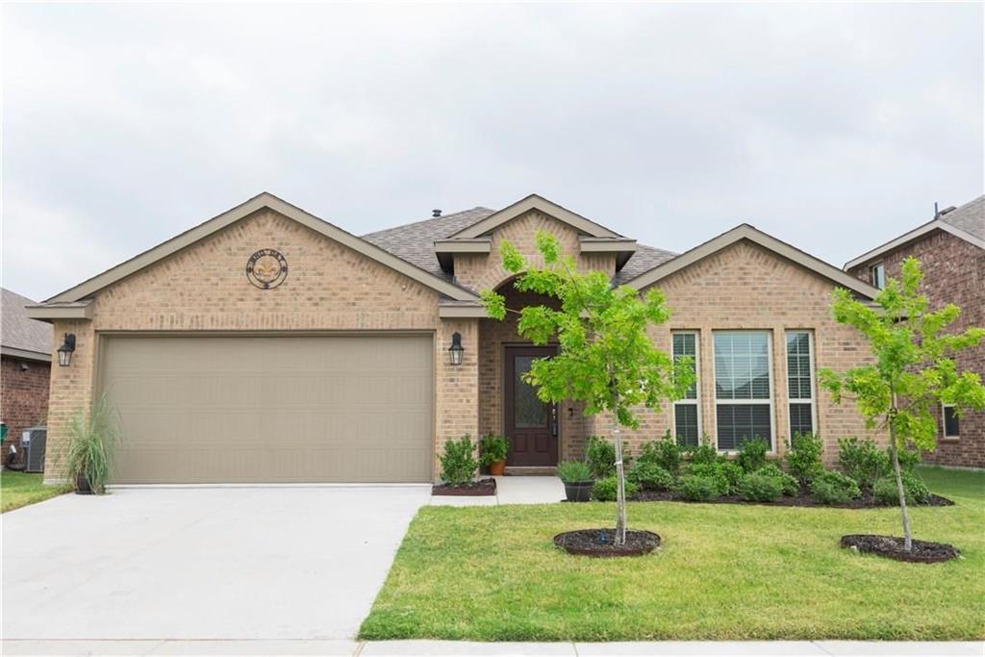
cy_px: 328
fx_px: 848
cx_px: 492
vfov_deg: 42.3
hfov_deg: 60.3
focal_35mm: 31
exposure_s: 1/125
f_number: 7.1
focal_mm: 31
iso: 100
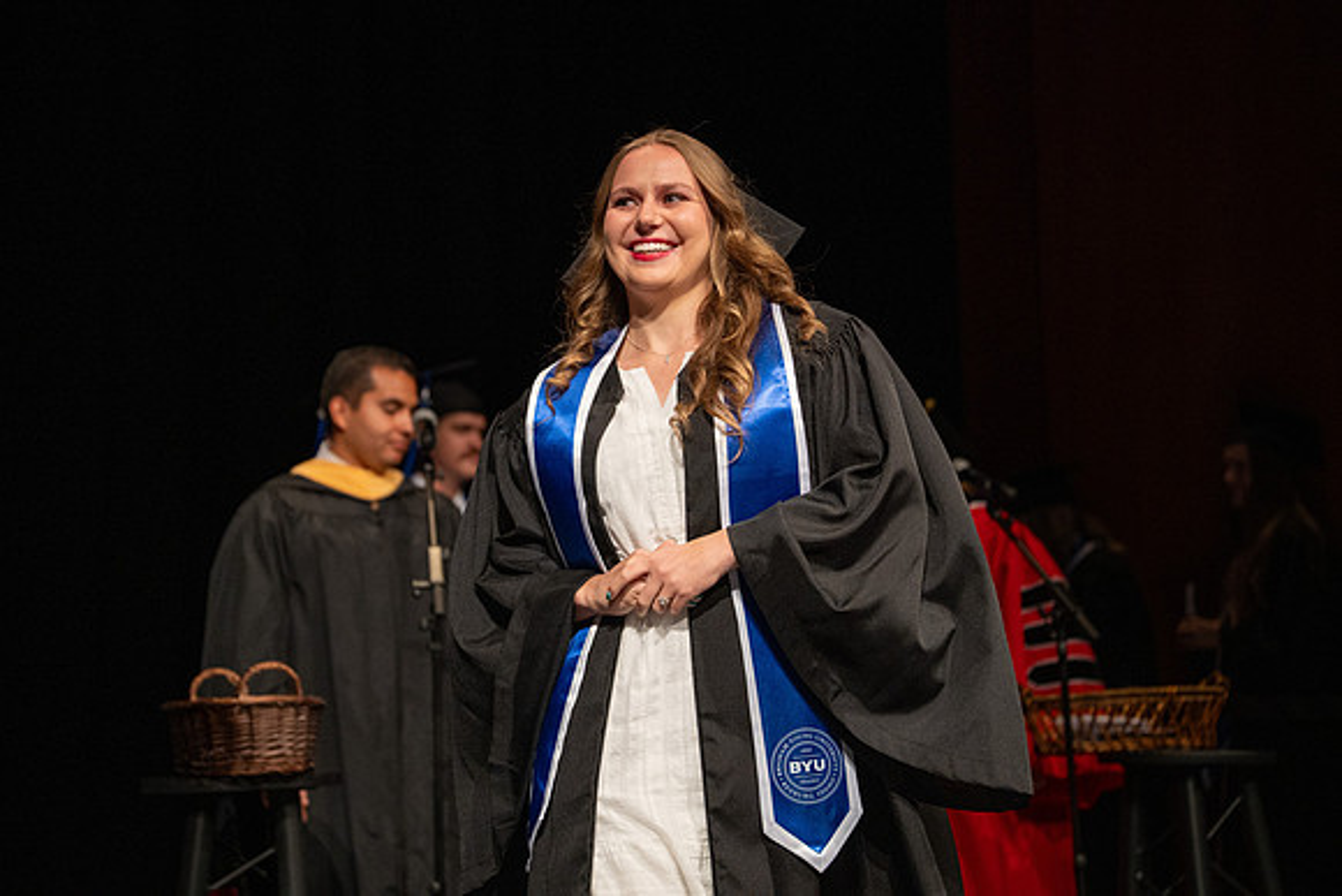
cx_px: 671
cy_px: 415
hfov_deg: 26.9
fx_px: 2802
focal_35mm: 75
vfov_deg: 18.2
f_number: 2.8
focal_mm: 70
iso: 2000
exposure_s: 1/640
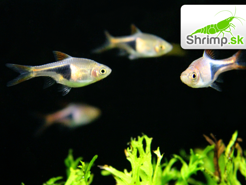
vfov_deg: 38.7
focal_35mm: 37
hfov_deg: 50.1
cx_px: 122
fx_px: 263
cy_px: 92
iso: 80
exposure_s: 1/40
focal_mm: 6
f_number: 3.2
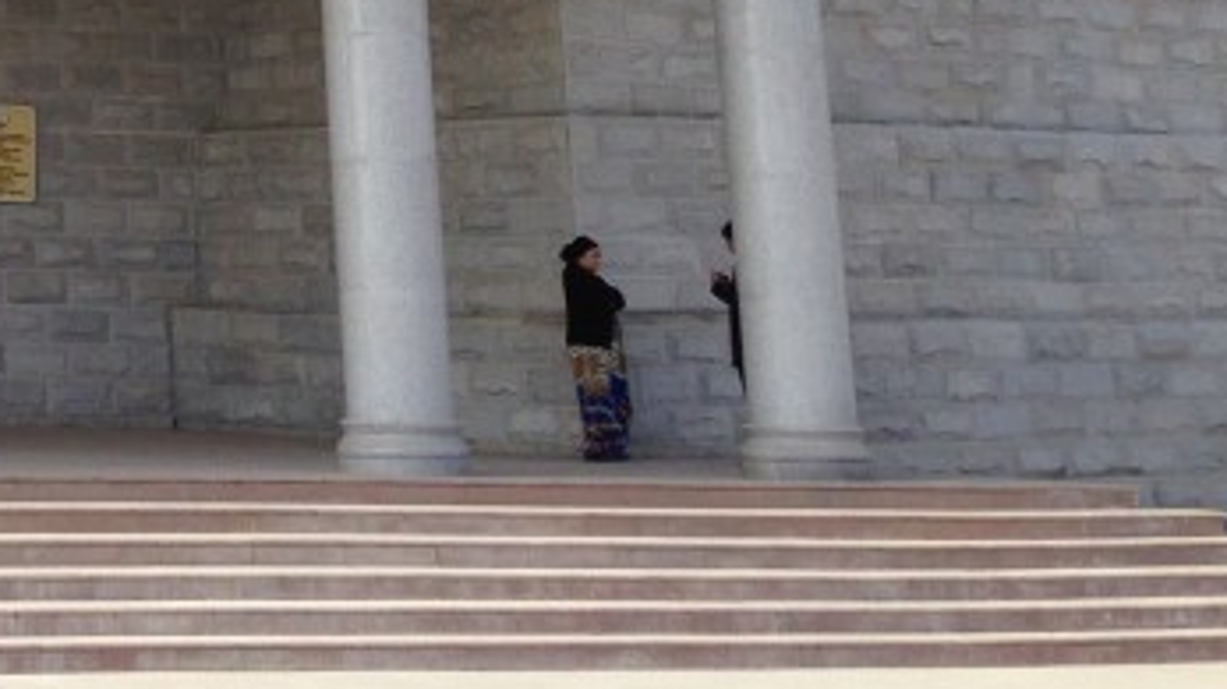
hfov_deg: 18.5
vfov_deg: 10.7
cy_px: -534
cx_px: -446
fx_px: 3448
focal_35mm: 106
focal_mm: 4.12
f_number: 2.4
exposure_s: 1/775
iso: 50
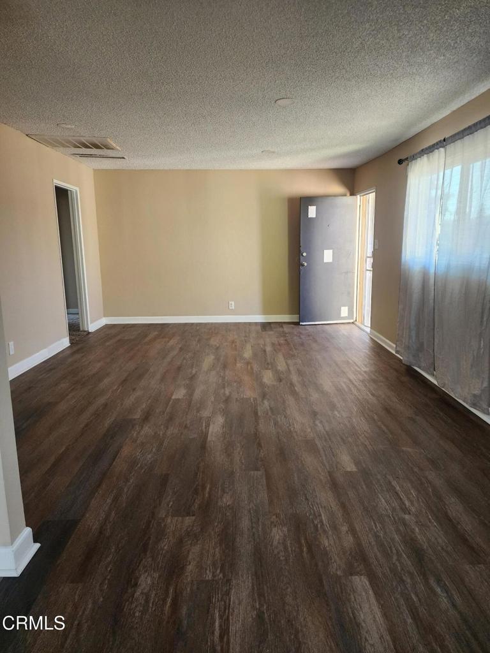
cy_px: 326
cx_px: 245
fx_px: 434
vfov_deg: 73.9
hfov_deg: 58.9
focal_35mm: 23
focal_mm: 6.4
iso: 320
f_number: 1.8
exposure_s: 1/120
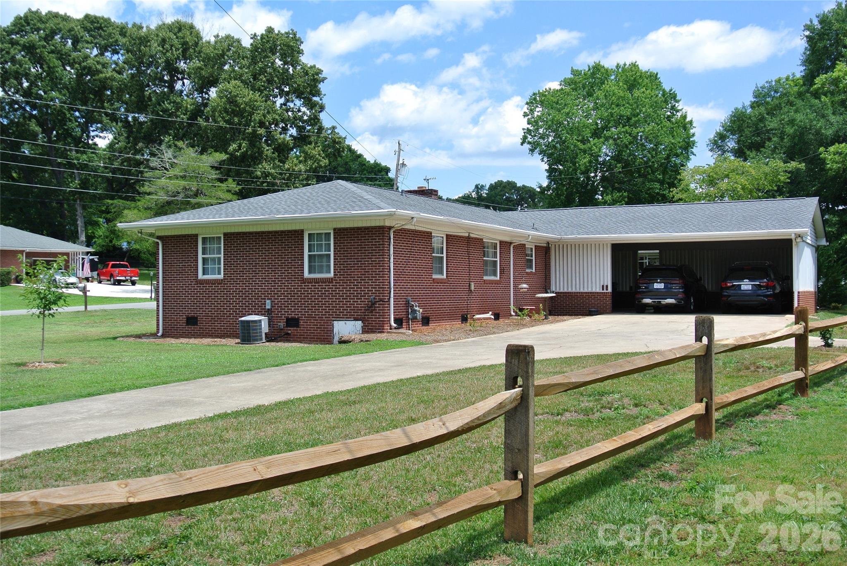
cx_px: 424
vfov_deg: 34.3
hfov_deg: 49.5
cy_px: 283
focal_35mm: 39
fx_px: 918
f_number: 4.5
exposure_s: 1/500
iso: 100
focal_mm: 14.5
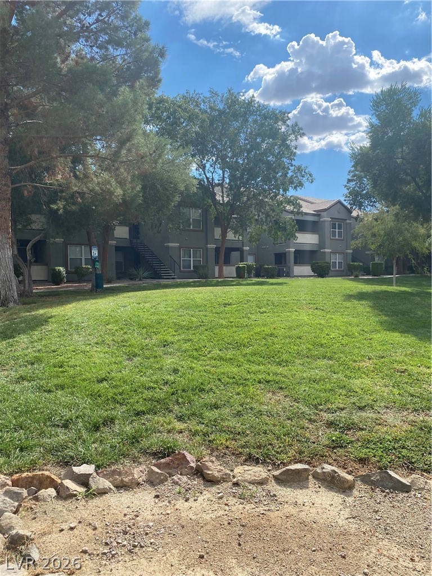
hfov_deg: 53.1
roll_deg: +0.7
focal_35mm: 26
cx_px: 216
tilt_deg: -0.1
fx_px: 433
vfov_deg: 67.3
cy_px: 288
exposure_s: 1/2183
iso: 32
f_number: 1.8
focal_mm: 4.25
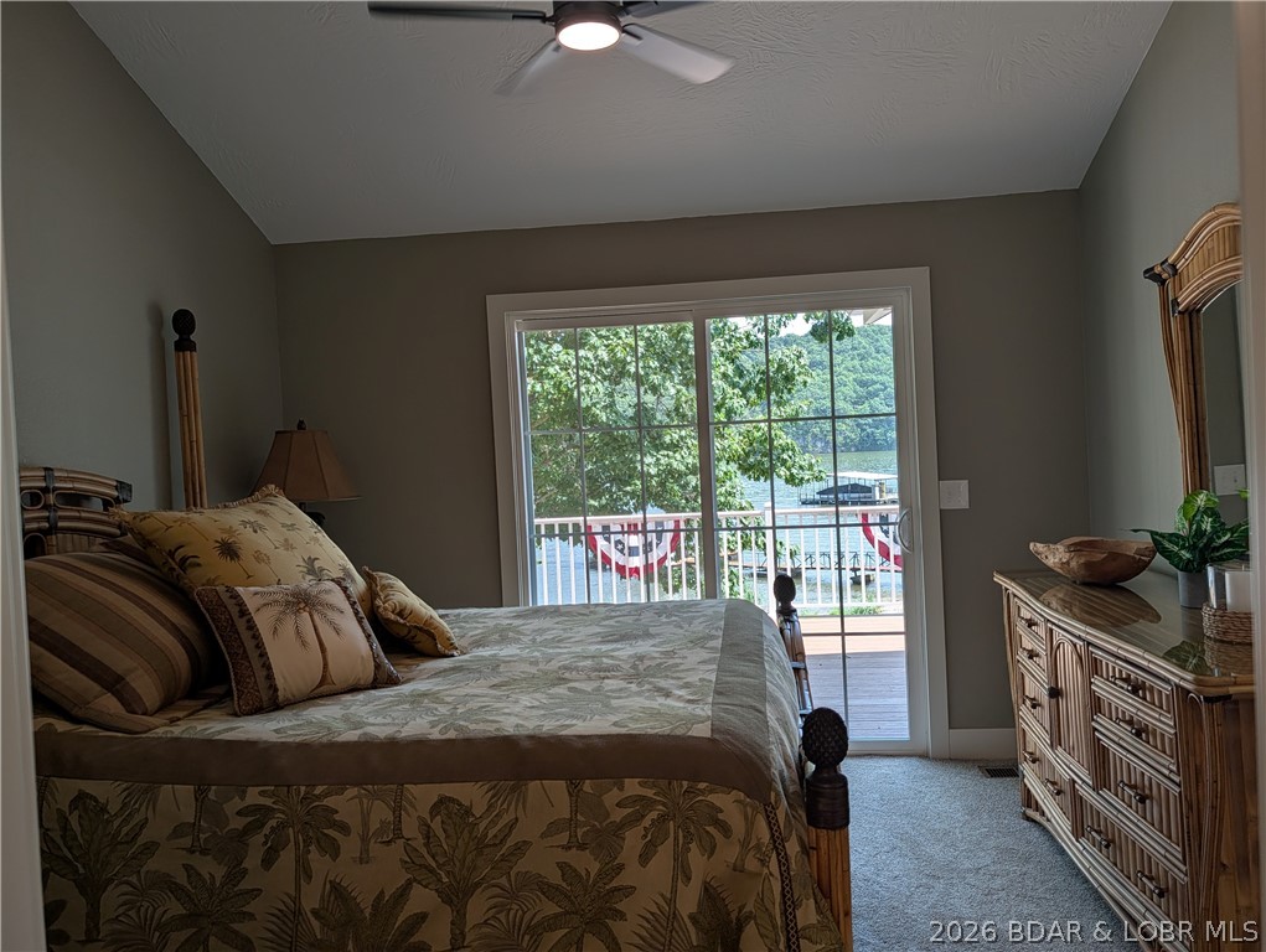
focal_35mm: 24
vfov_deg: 56.9
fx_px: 879
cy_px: 476
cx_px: 633
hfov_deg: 71.5
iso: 20
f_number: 1.68
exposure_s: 1/133
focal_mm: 6.9
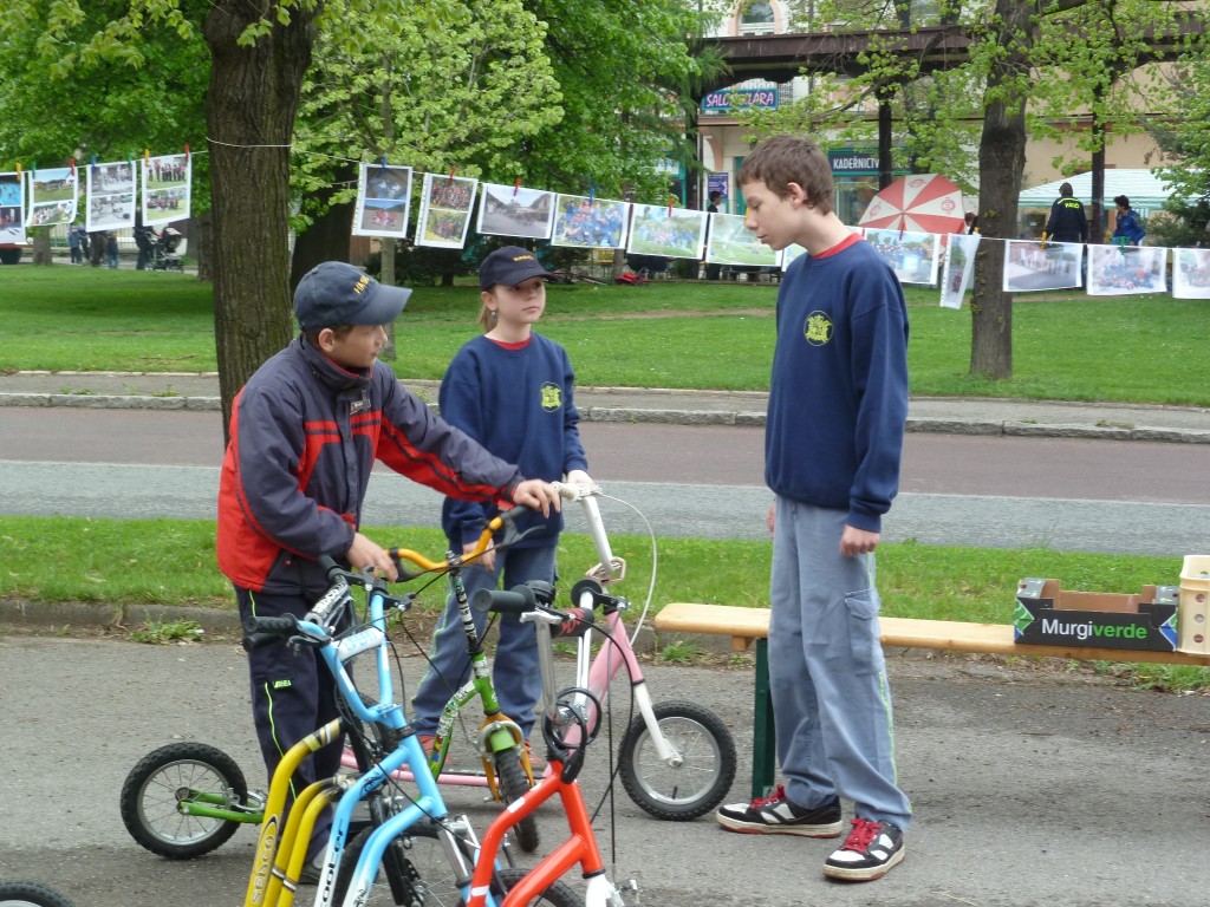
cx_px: 605
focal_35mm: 67
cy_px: 454
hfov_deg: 29.0
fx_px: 2342
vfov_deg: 21.9
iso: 125
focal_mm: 11
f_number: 4.1
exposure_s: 1/30
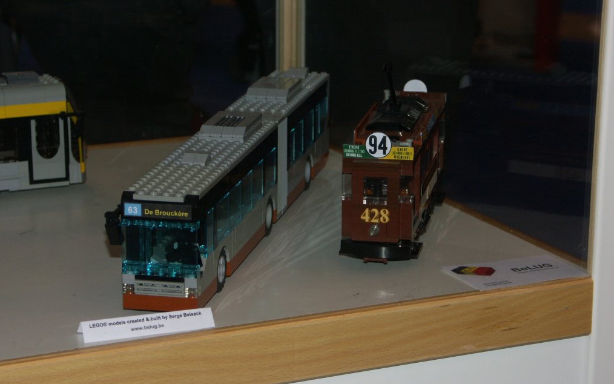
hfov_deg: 19.5
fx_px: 1791
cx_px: 306
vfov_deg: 12.2
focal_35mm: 107
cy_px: 216
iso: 200
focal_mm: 25.45
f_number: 3.5
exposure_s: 1/100
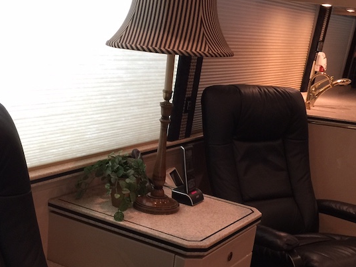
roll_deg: -7.2
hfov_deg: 35.5
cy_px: 212
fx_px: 555
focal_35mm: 54
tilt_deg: -16.6
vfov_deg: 26.6
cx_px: 169
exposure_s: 1/15
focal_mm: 4.15
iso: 64
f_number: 2.2
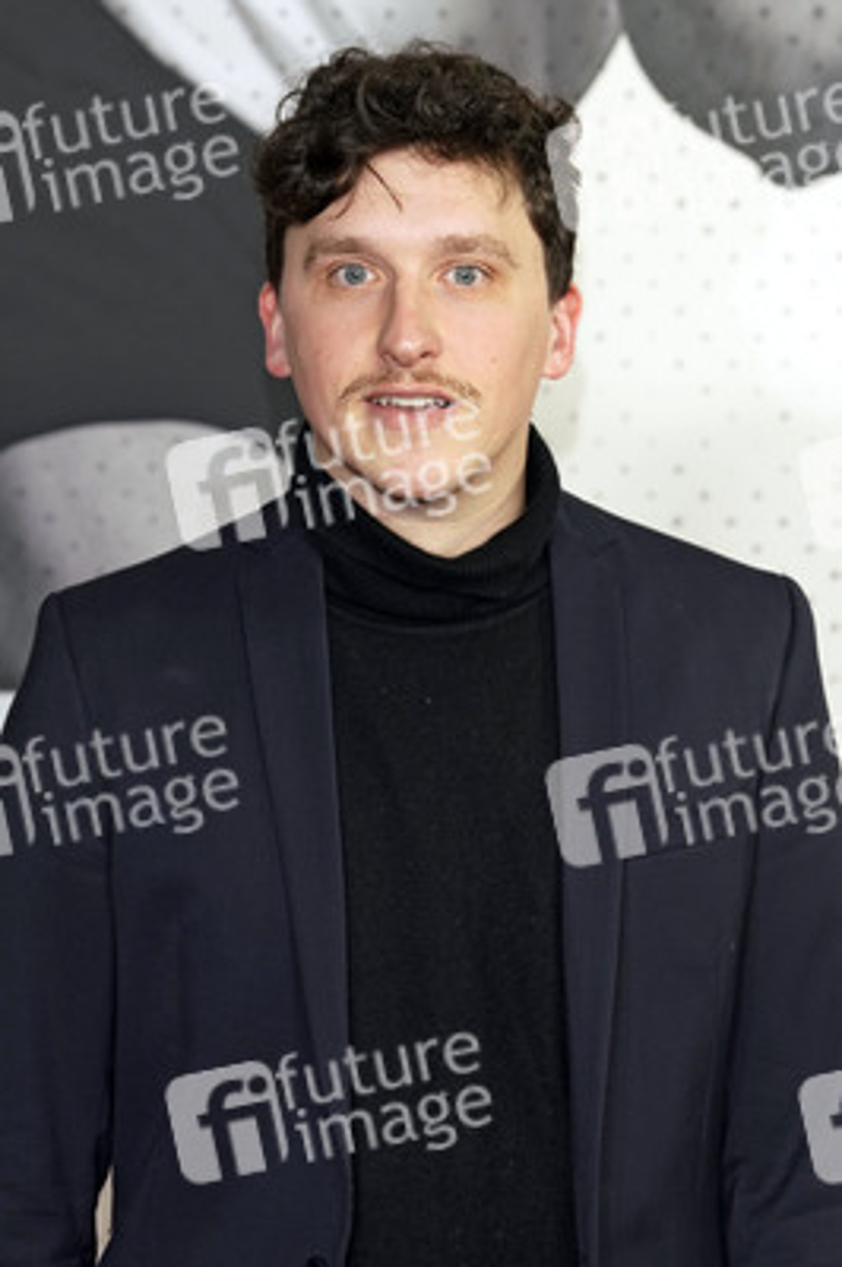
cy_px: 634
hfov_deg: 11.1
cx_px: 421
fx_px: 4322
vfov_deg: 16.7
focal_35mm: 123
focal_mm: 123
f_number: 5.6
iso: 1600
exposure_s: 1/250
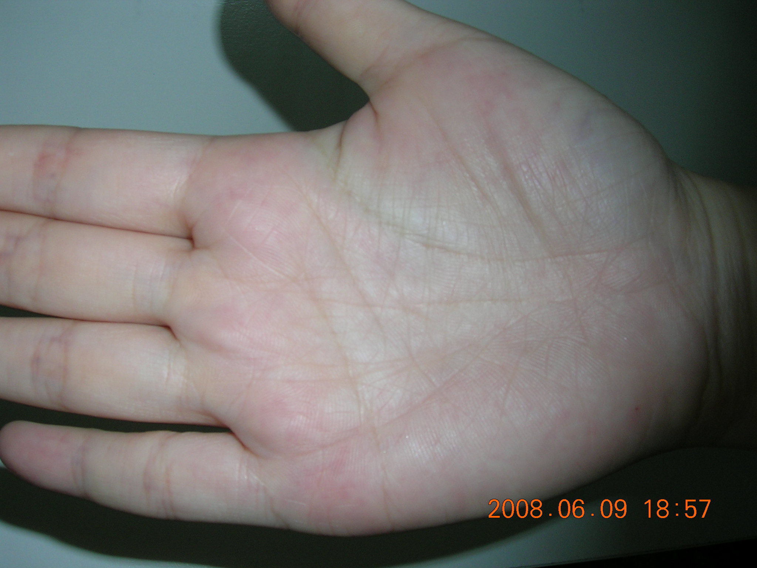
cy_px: 284
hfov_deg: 52.6
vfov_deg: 40.7
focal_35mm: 35
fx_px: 765
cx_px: 378
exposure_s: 1/60.1
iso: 50
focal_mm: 5.4
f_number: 4.8
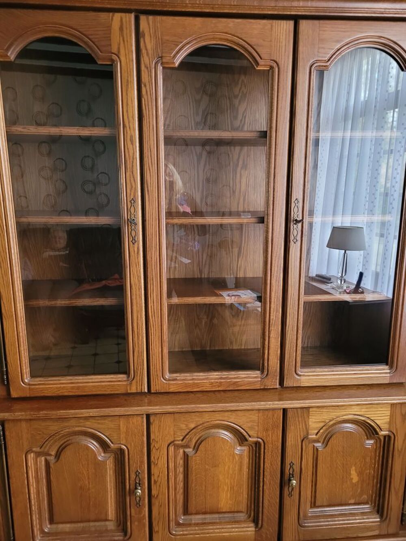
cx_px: 203
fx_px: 407
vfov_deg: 67.3
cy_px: 270
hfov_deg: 53.1
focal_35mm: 26
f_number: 1.8
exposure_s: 1/50
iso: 640
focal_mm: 5.4
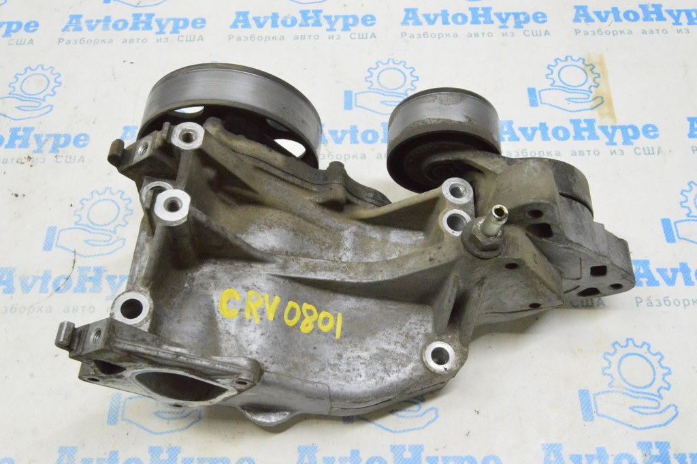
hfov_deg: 55.1
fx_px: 667
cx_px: 348
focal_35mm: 34
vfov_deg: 38.3
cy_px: 232
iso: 6400
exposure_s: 1/15
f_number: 20
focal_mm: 23
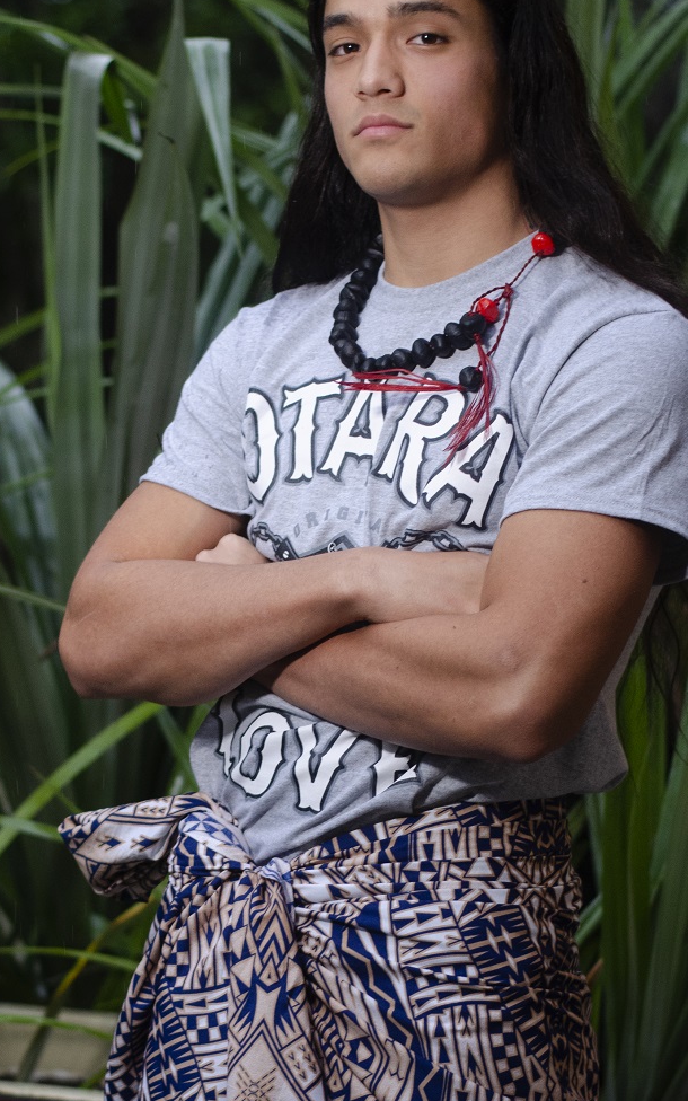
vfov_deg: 17.6
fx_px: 3540
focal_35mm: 118
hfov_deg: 11.1
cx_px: 296
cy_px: 693
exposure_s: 1/320
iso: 640
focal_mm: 50
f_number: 2.5
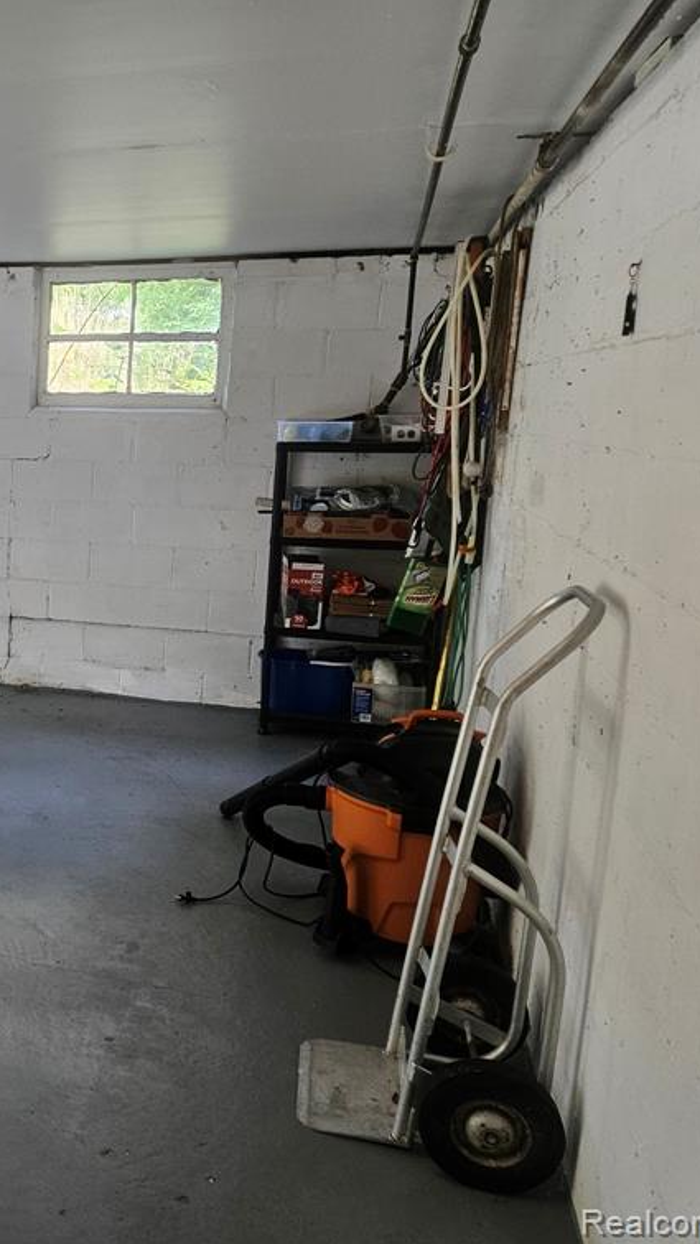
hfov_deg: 30.5
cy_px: 616
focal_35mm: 34
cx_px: -96
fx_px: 1121
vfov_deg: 58.0
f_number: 1.8
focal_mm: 5.4
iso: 320
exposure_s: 1/120
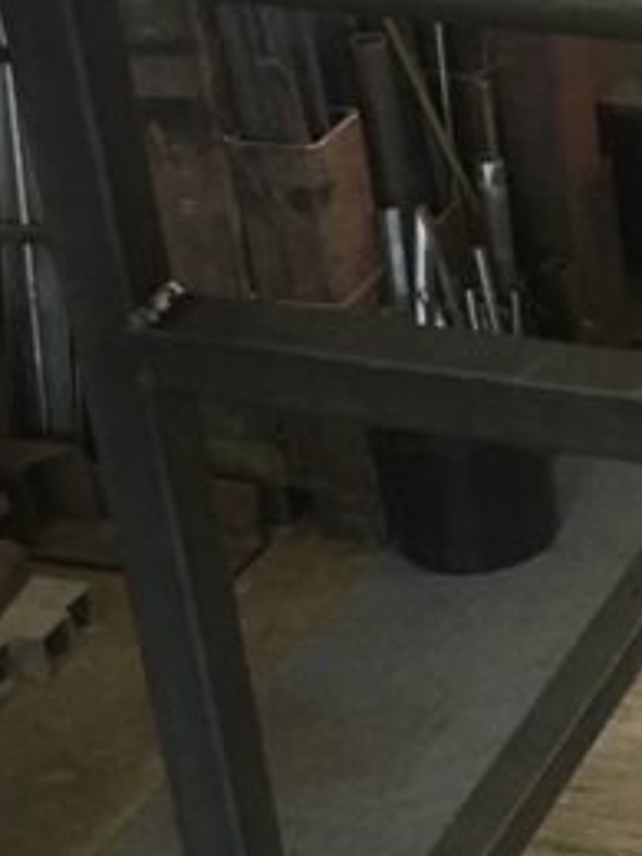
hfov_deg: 12.4
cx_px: 961
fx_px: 2819
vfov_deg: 17.3
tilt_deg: -29.3
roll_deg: +3.5
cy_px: 408
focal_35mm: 114
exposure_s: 1/30
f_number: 2.2
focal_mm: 4.15
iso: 160
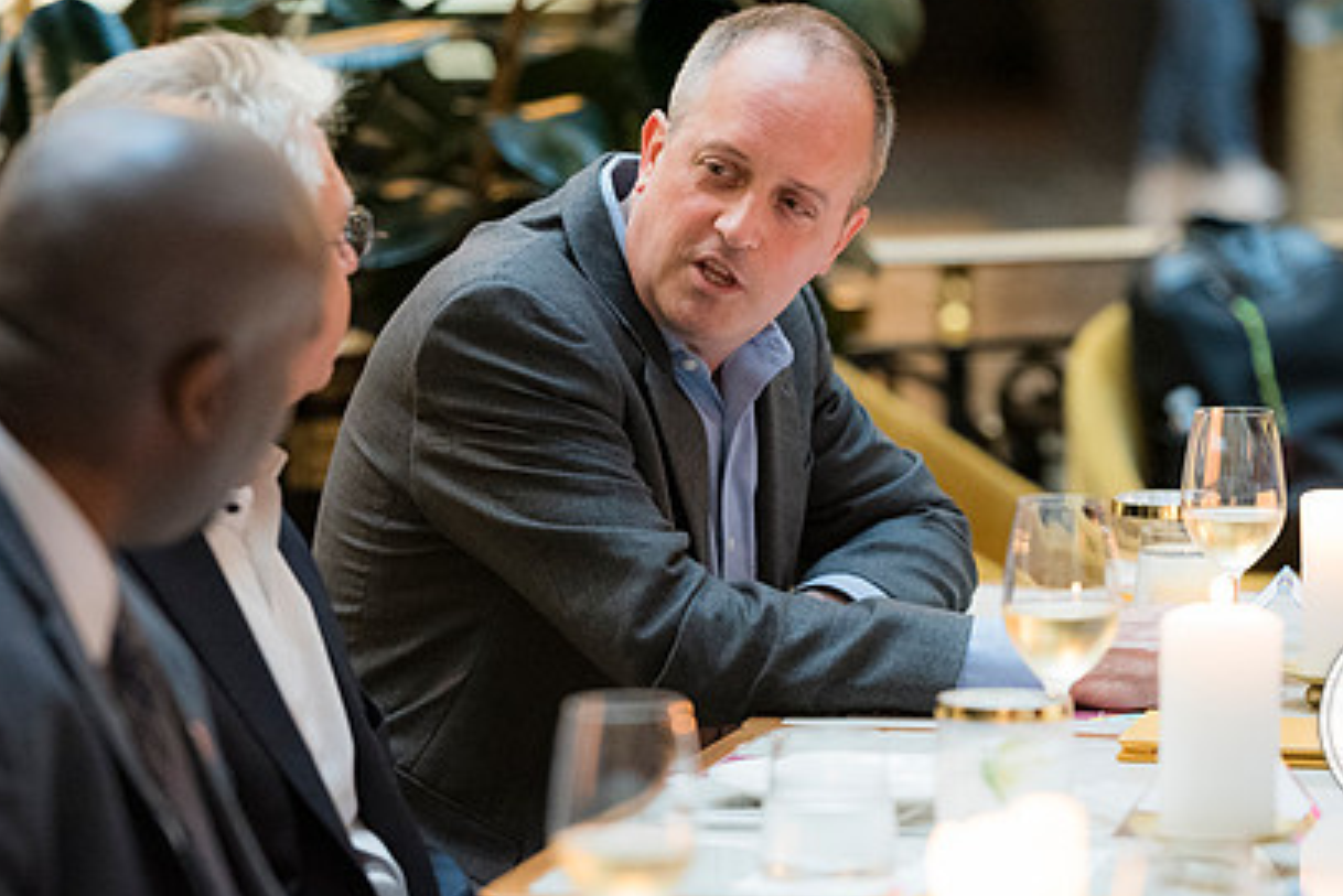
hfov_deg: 9.9
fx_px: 7725
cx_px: 695
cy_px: 299
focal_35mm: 207
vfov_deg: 6.6
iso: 6400
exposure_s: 1/125
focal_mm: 145
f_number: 2.8
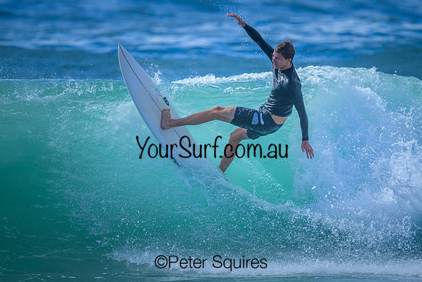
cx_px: 250
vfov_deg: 1.5
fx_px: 11108
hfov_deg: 2.2
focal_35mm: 947
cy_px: 130
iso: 220
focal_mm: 800
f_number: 6.3
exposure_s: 1/2000
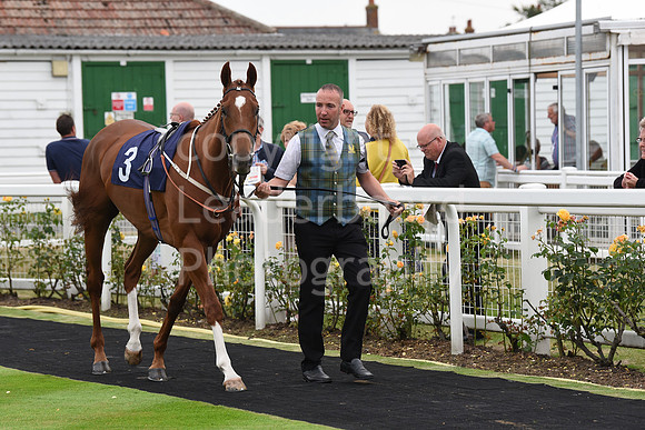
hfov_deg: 13.7
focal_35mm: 150
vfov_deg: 9.2
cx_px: 322
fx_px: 2688
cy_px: 215
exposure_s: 1/640
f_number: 5.6
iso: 1000
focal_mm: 150
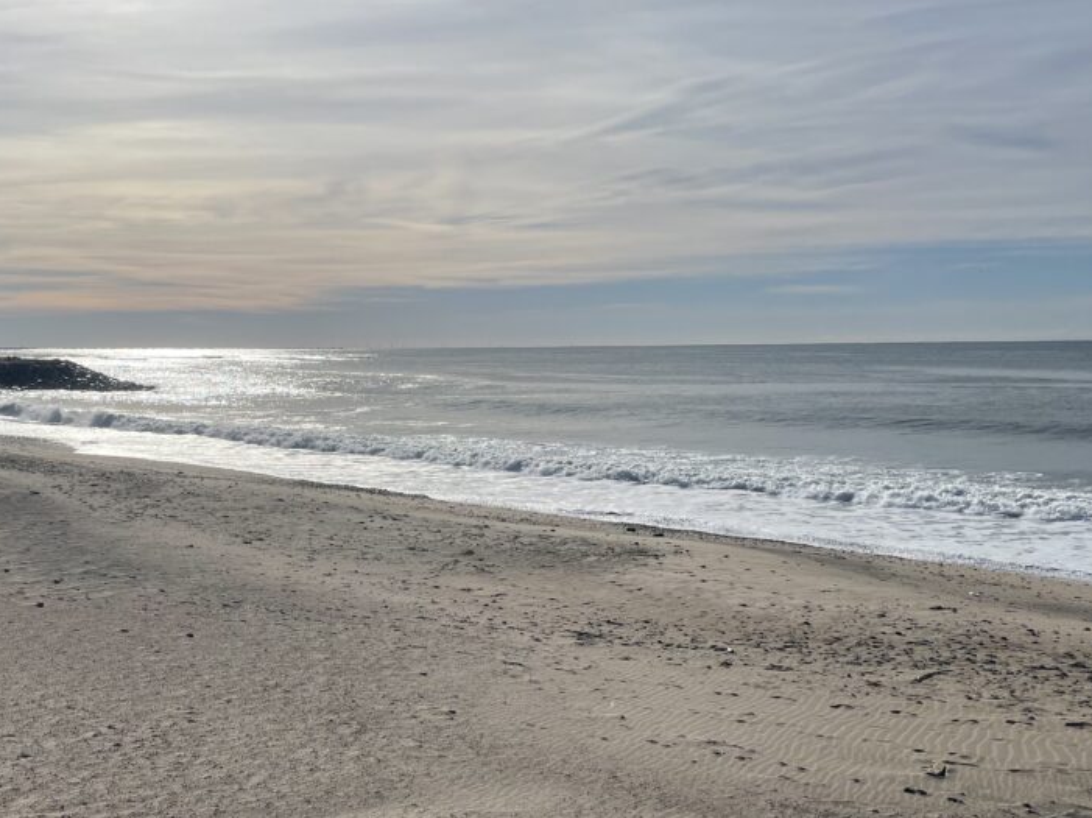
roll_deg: +0.6
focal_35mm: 38
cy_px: 597
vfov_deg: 36.9
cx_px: 416
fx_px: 1198
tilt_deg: -11.2
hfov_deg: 48.6
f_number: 1.6
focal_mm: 4.2
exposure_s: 1/13333
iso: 32
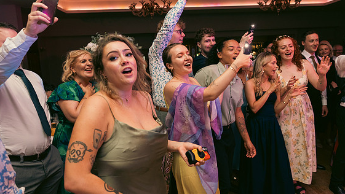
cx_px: 176
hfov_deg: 71.9
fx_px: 238
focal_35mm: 26
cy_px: 95
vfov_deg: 44.4
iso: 2500
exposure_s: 1/160
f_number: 3.5
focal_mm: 24
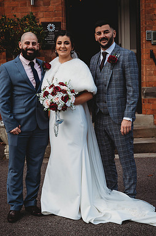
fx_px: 515
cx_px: 77
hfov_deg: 17.2
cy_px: 127
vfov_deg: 25.7
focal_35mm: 79
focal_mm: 68
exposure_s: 1/400
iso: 100
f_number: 4.5
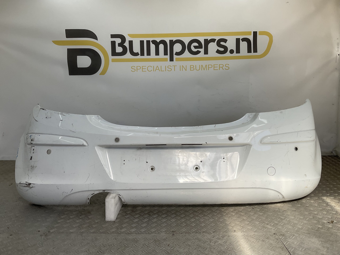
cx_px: 170
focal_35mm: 29
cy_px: 128
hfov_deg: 61.7
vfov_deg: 48.2
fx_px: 285
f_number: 1.8
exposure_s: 1/635
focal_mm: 3
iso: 16
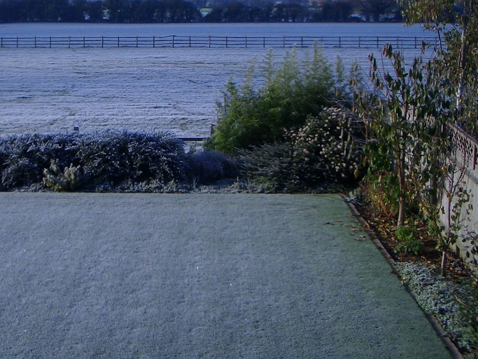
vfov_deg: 24.5
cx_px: 135
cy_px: 79
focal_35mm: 59
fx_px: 815
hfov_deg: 32.2
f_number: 4.3
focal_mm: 5.8
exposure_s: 1/320
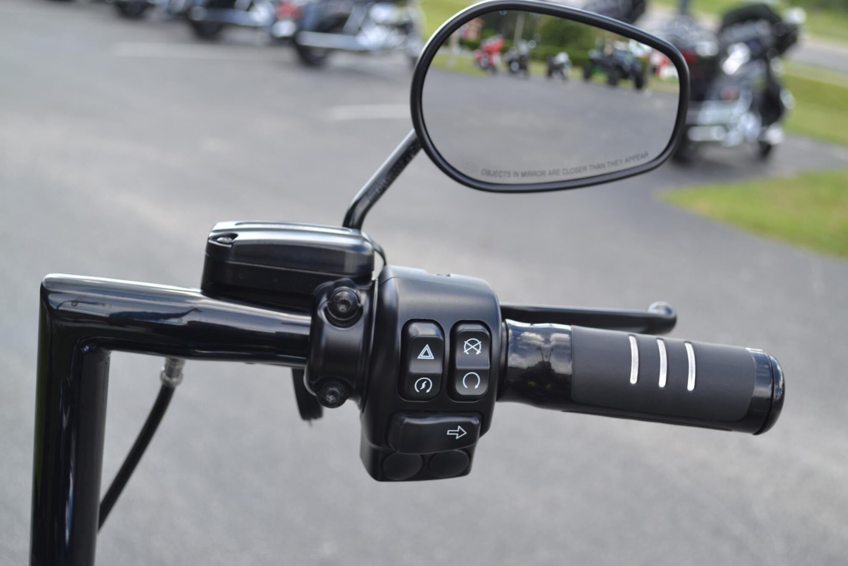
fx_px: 1272
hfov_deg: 36.9
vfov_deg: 25.1
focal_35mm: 54
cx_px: 424
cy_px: 283
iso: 125
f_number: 5.6
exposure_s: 1/125
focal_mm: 36
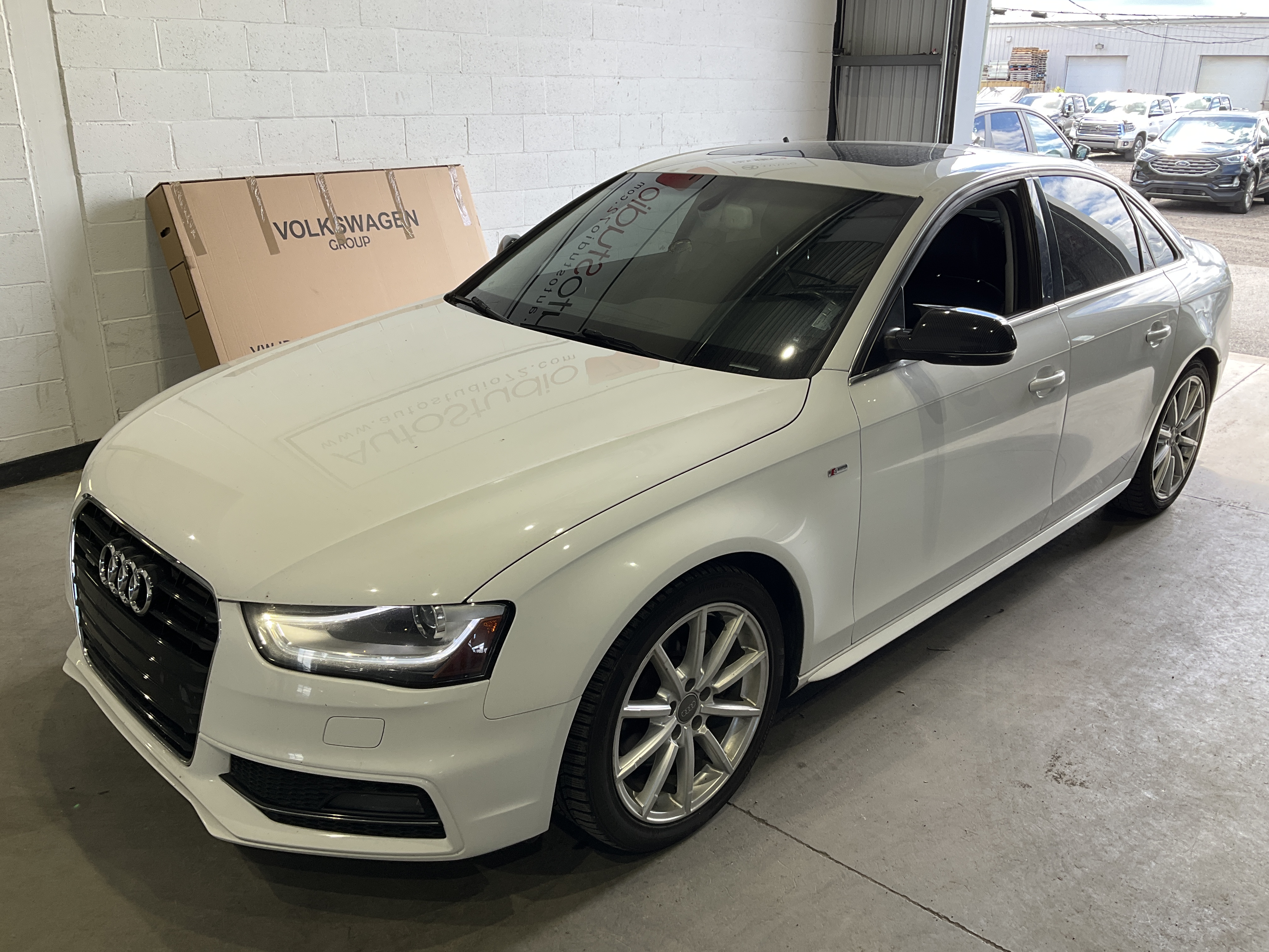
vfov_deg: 48.2
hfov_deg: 61.7
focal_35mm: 29
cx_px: 634
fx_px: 1063
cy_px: 476
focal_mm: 3
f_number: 1.8
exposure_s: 1/122
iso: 20
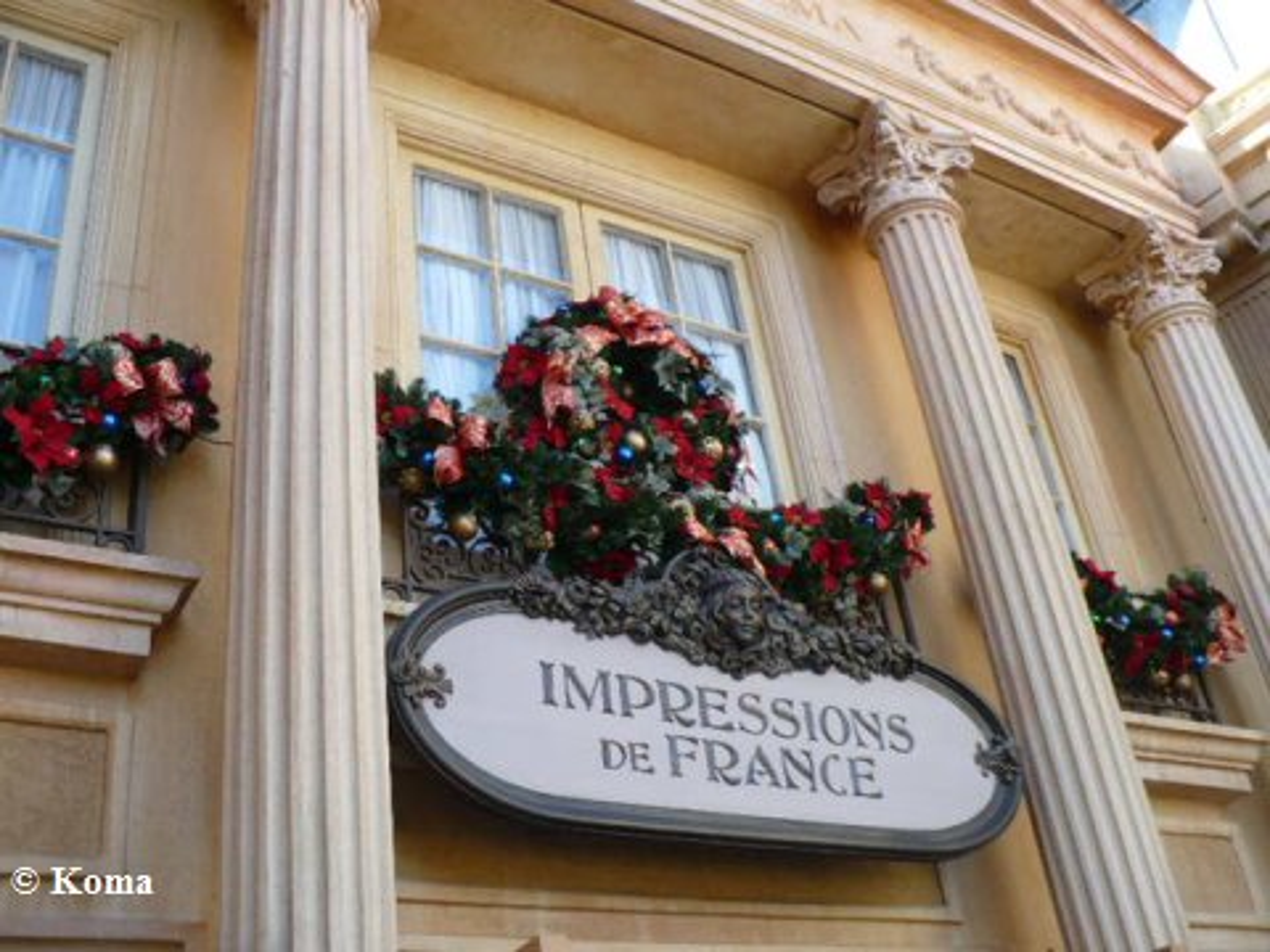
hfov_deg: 50.1
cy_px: 476
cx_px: 635
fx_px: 1357
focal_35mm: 37
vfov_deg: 38.7
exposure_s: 1/200
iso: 100
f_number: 2.8
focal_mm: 6.1
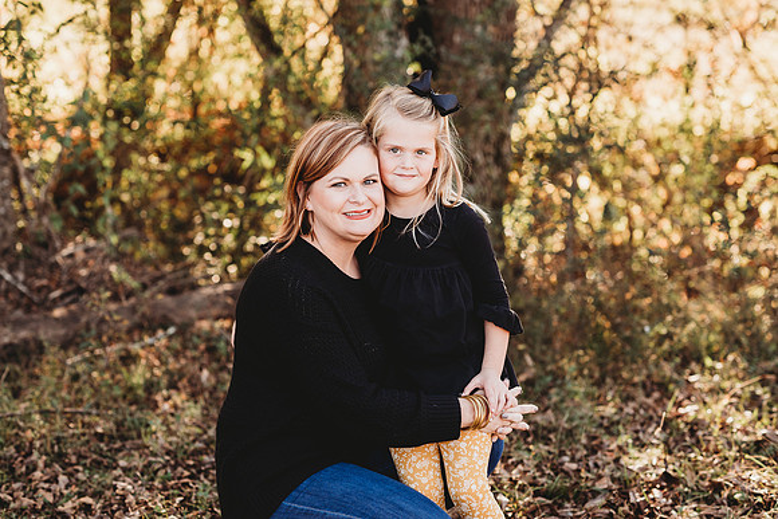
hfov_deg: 23.9
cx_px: 389
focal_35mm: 85
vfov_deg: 16.1
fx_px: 1837
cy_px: 260
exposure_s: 1/250
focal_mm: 85
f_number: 2.8
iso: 160
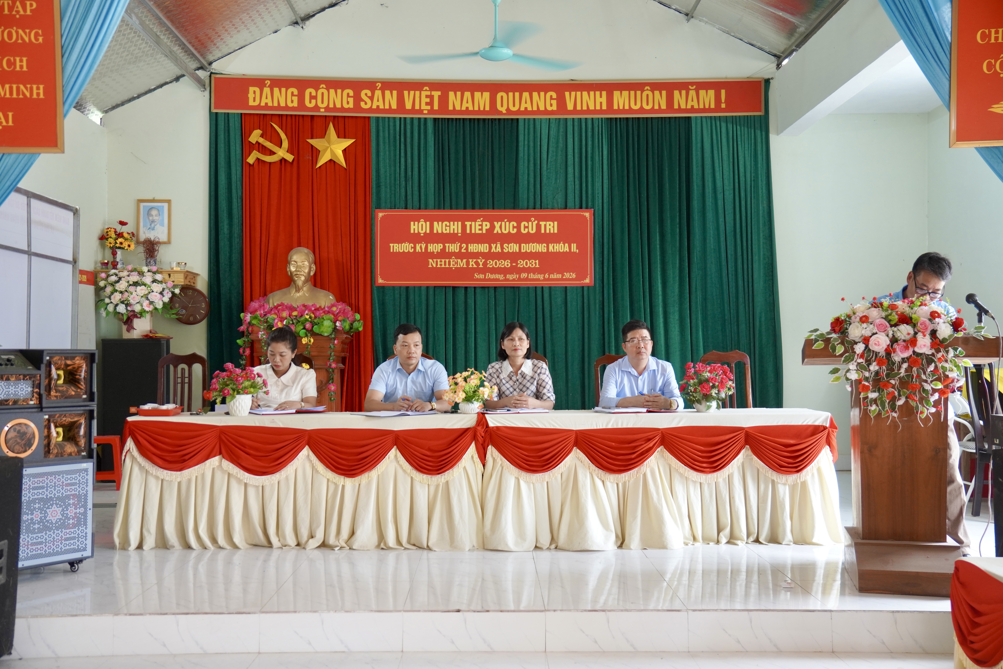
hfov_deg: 47.9
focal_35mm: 40
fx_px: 1128
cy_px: 334
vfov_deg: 33.0
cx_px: 502
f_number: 2.8
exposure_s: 1/80
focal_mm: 27
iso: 500
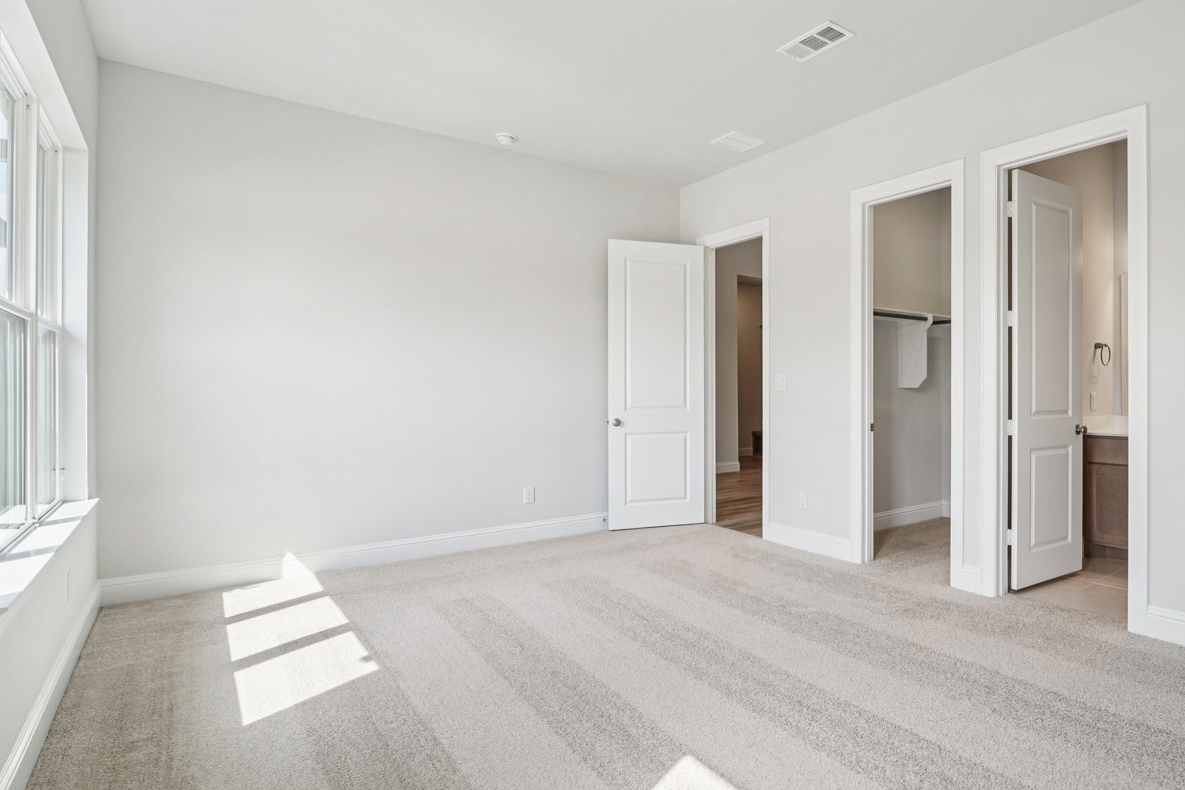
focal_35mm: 19
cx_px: 788
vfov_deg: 64.6
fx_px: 625
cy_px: 397
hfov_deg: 84.0
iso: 500
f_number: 8
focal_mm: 14
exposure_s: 1/160
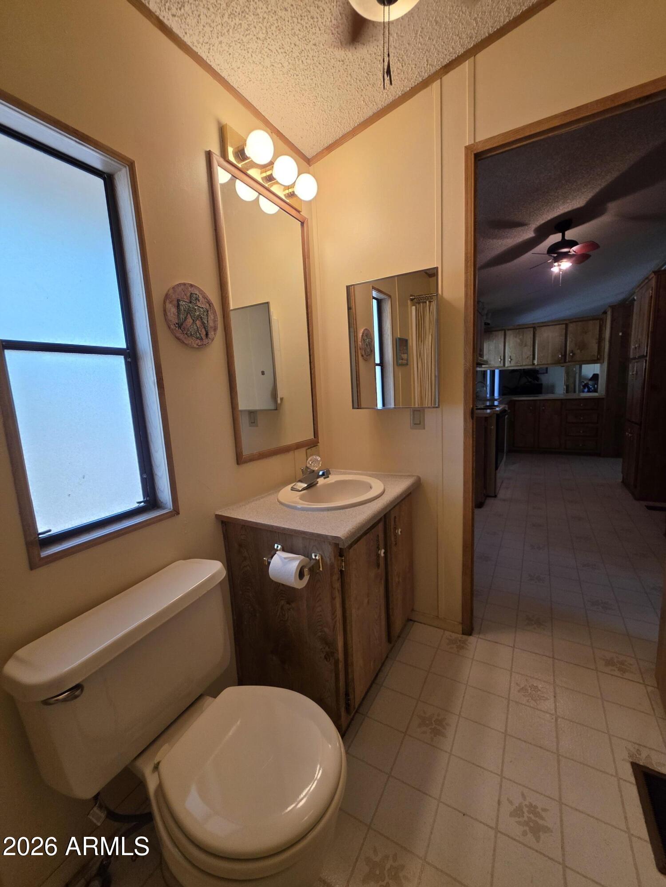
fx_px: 333
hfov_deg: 89.9
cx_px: 333
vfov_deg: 106.2
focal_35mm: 13
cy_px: 444
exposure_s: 1/120
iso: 100
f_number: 1.9
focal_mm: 2.2
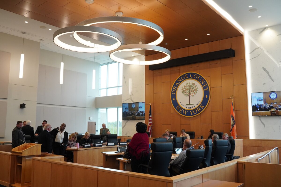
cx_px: 140
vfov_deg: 40.3
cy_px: 94
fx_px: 255
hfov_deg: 57.7
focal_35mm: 33
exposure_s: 1/200
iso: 1600
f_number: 5.6
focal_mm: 21.8
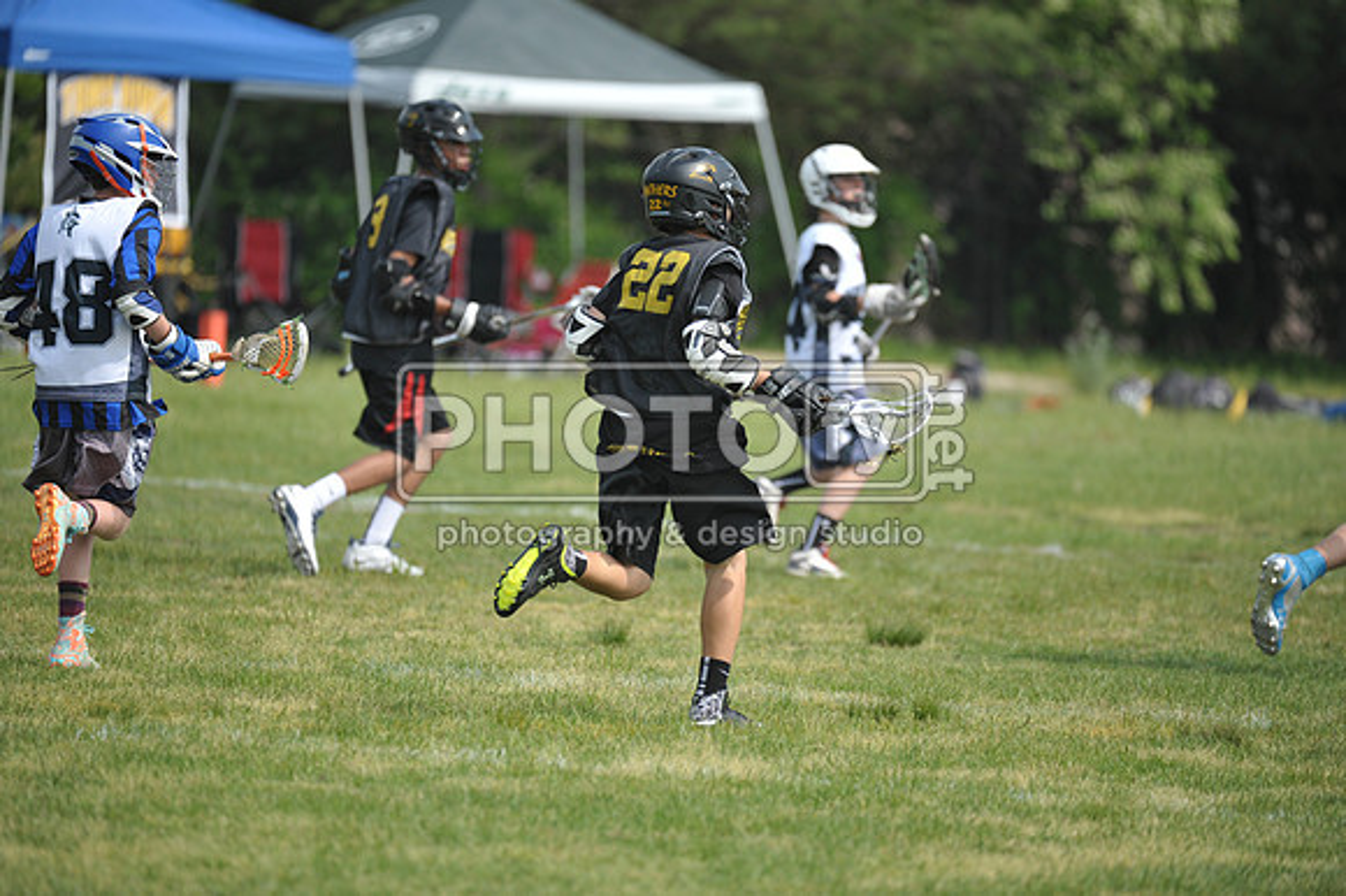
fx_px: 12704
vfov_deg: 4.0
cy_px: 448
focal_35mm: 340
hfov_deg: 6.1
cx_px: 673
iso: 640
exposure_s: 1/2000
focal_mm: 340
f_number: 4
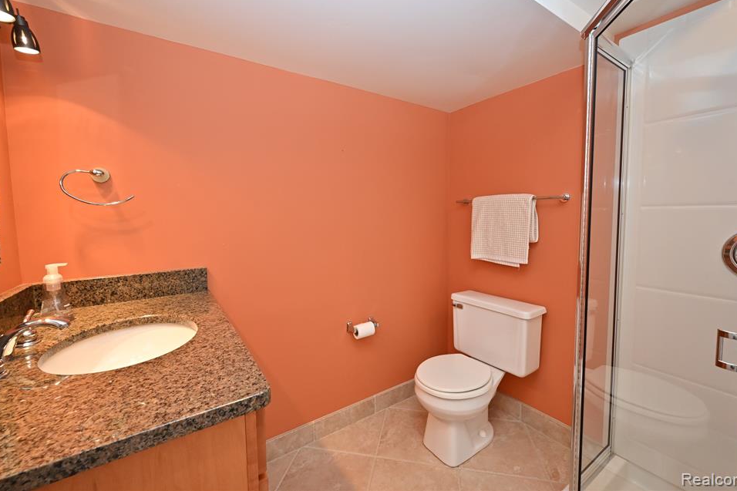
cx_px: 365
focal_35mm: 15
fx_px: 307
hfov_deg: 100.4
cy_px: 229
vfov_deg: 77.2
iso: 1600
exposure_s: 1/60
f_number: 10
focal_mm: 14
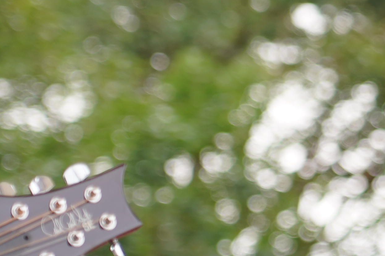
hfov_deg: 4.1
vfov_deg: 2.7
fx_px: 5389
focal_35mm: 504
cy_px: 224
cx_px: 718
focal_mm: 105
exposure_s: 1/160
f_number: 4
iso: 100
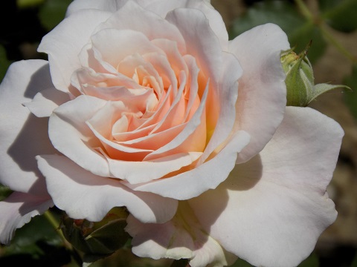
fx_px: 4146
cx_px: 178
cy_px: 134
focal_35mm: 402
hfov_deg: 4.9
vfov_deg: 3.7
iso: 80
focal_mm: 71.5
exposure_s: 1/1000
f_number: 5.9
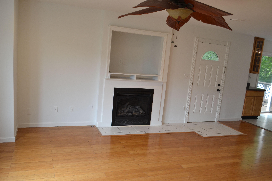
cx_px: 136
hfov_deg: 61.9
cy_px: 90
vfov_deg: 43.6
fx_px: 227
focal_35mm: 30
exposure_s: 1/100
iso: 400
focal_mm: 20
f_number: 5.6
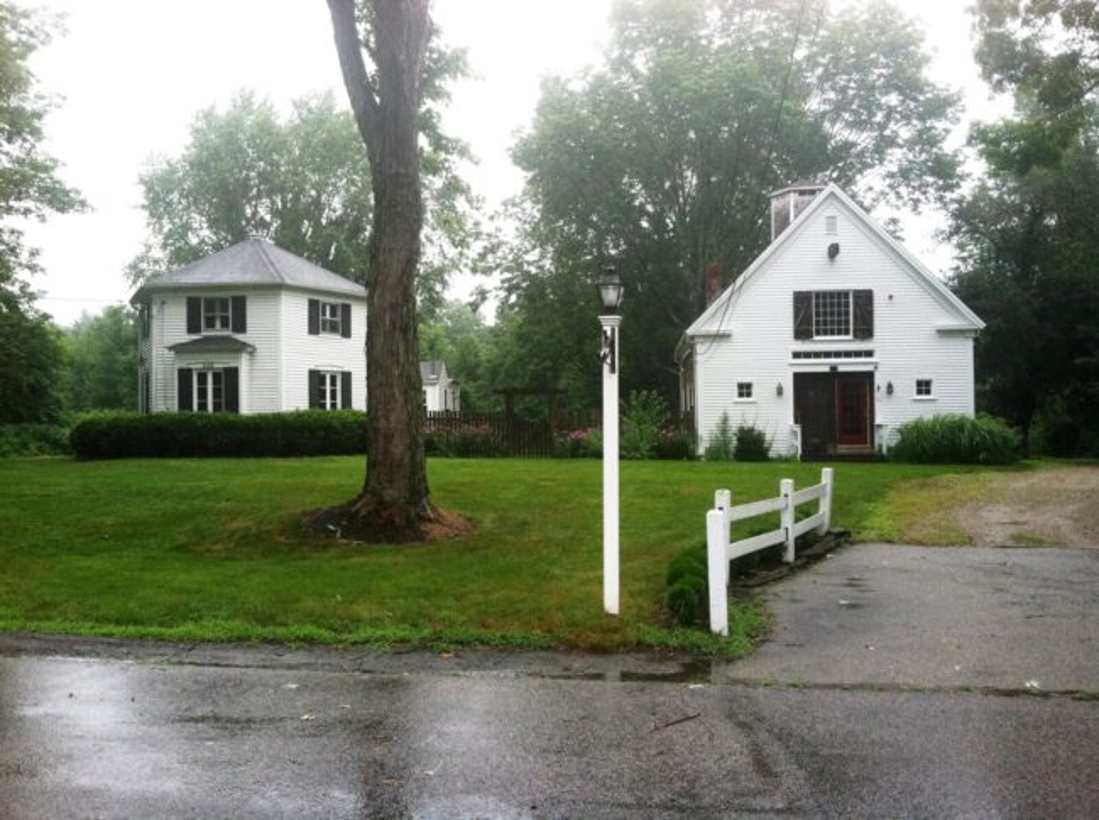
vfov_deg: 40.6
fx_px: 1109
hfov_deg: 52.7
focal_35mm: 35
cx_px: 550
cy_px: 410
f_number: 2.8
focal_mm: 3.85
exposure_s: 1/120
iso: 125
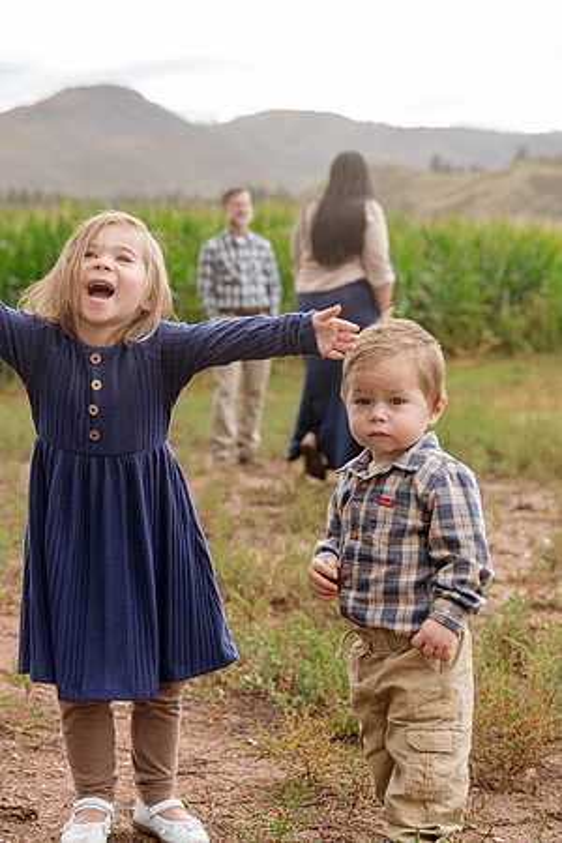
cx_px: 281
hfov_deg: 19.5
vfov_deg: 28.8
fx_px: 1639
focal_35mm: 70
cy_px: 422
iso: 200
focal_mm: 70
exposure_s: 1/125
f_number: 5.6
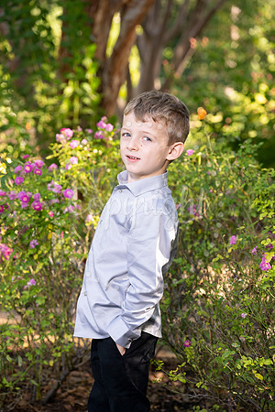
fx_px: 1375
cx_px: 138
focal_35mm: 120
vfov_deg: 17.1
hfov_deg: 11.4
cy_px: 206
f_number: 5.6
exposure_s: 1/200
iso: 320
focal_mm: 120
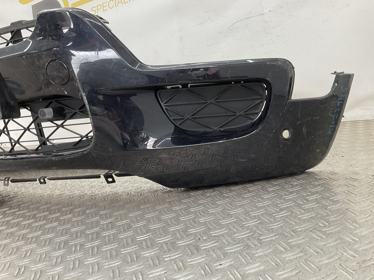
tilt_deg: -10.4
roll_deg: +9.5
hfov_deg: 61.7
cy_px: 140
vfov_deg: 48.2
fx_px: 313
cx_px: 187
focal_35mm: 29
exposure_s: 1/100
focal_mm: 3
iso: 32
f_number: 1.8
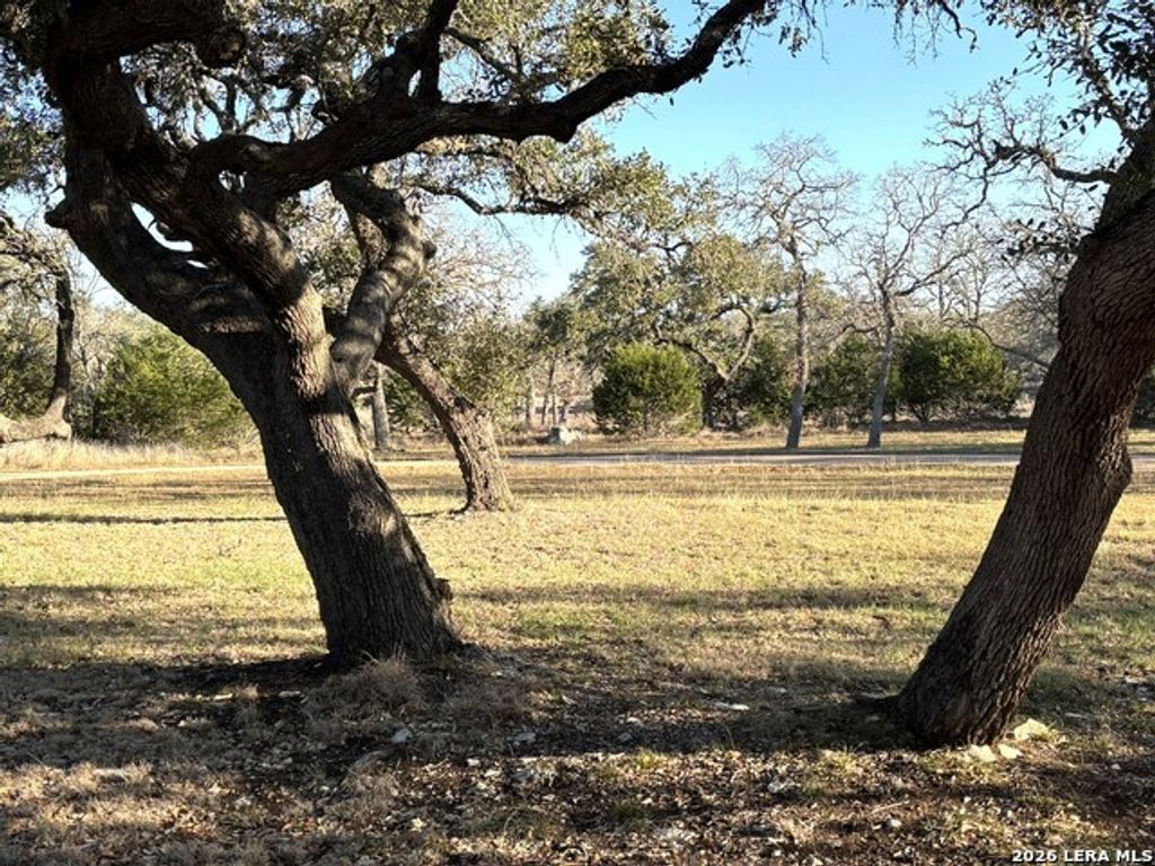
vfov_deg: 32.2
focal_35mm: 45
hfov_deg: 42.1
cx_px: 578
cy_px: 433
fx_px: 1501
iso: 50
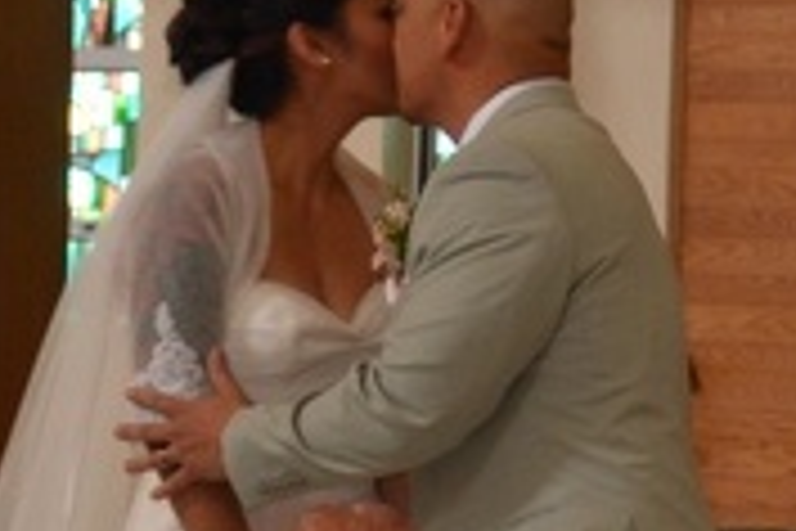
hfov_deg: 5.5
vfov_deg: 3.6
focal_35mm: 376
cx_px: 333
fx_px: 8313
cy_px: 648
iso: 720
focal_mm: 56
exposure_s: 1/60
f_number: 4.8
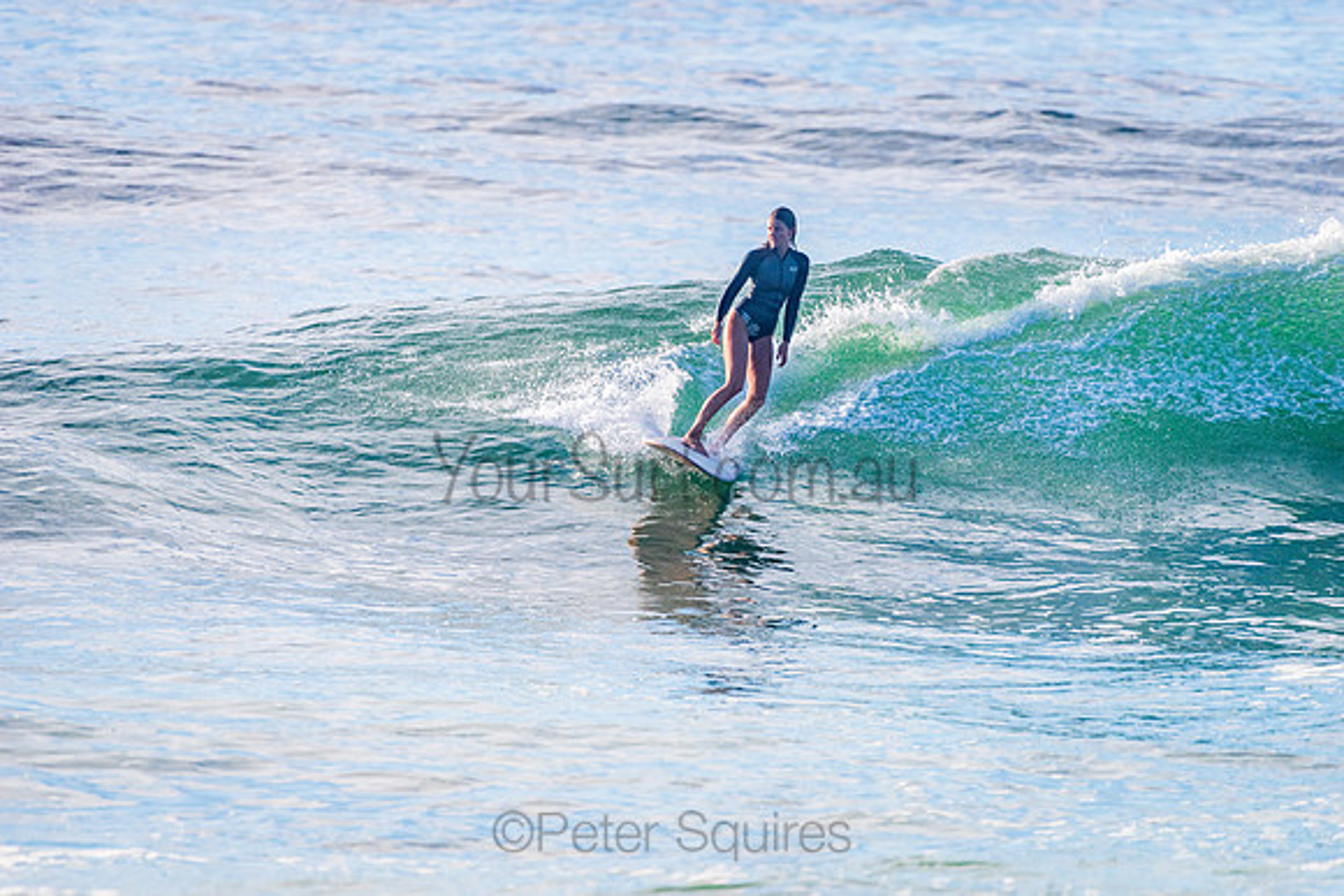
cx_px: 672
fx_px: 18670
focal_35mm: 500
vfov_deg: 2.8
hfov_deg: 4.1
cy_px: 448
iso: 280
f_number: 5.6
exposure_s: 1/2000
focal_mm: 500
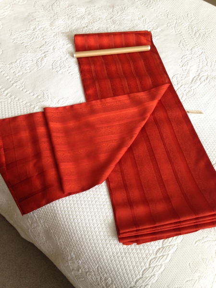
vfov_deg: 55.4
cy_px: 144
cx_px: 108
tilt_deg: -55.6
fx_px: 275
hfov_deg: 42.9
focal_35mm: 33
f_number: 2.4
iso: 80
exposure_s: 1/20
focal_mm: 4.12
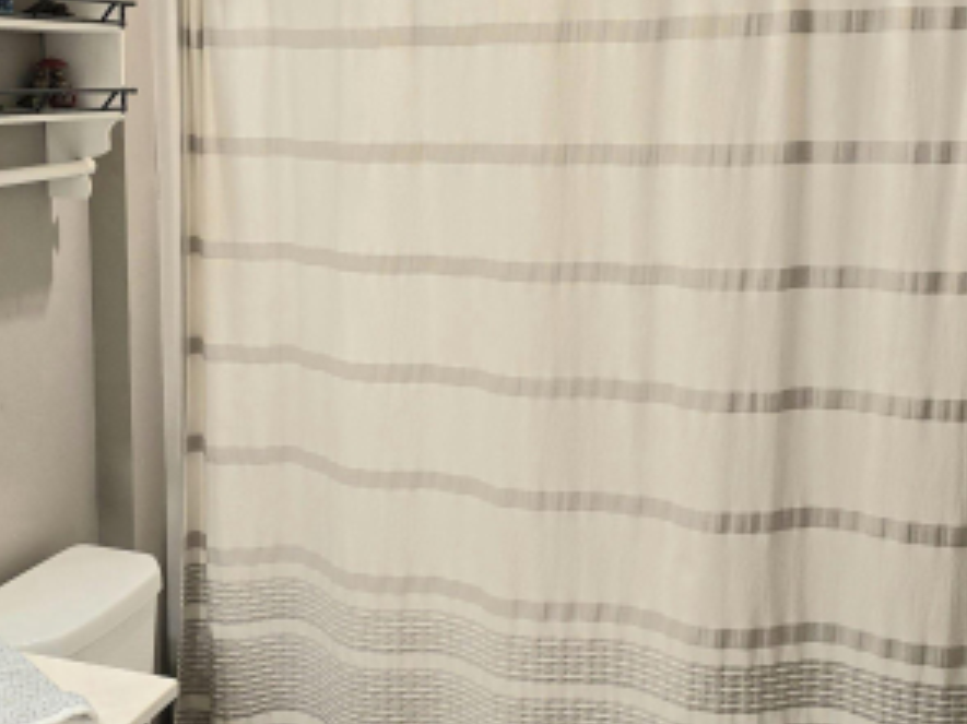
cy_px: 292
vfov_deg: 28.0
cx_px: 244
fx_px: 1452
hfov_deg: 36.0
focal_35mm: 52
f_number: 1.7
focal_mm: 6.3
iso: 100
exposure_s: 1/120
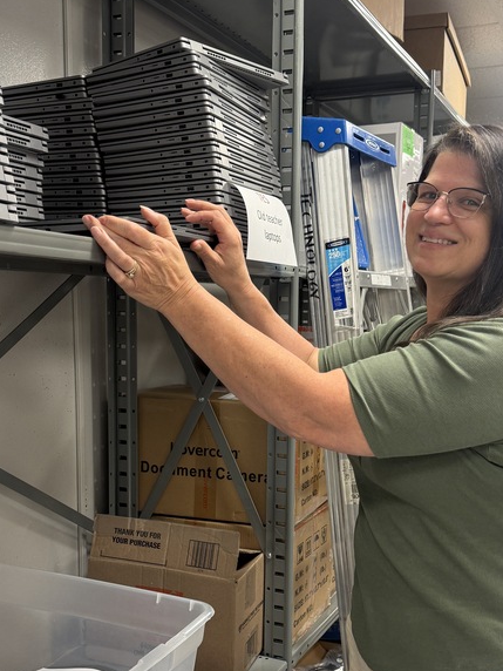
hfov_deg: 33.6
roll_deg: -1.5
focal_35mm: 43
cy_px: 396
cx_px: 260
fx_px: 833
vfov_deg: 43.7
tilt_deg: -7.2
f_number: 1.78
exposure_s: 1/60
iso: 125
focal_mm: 6.76
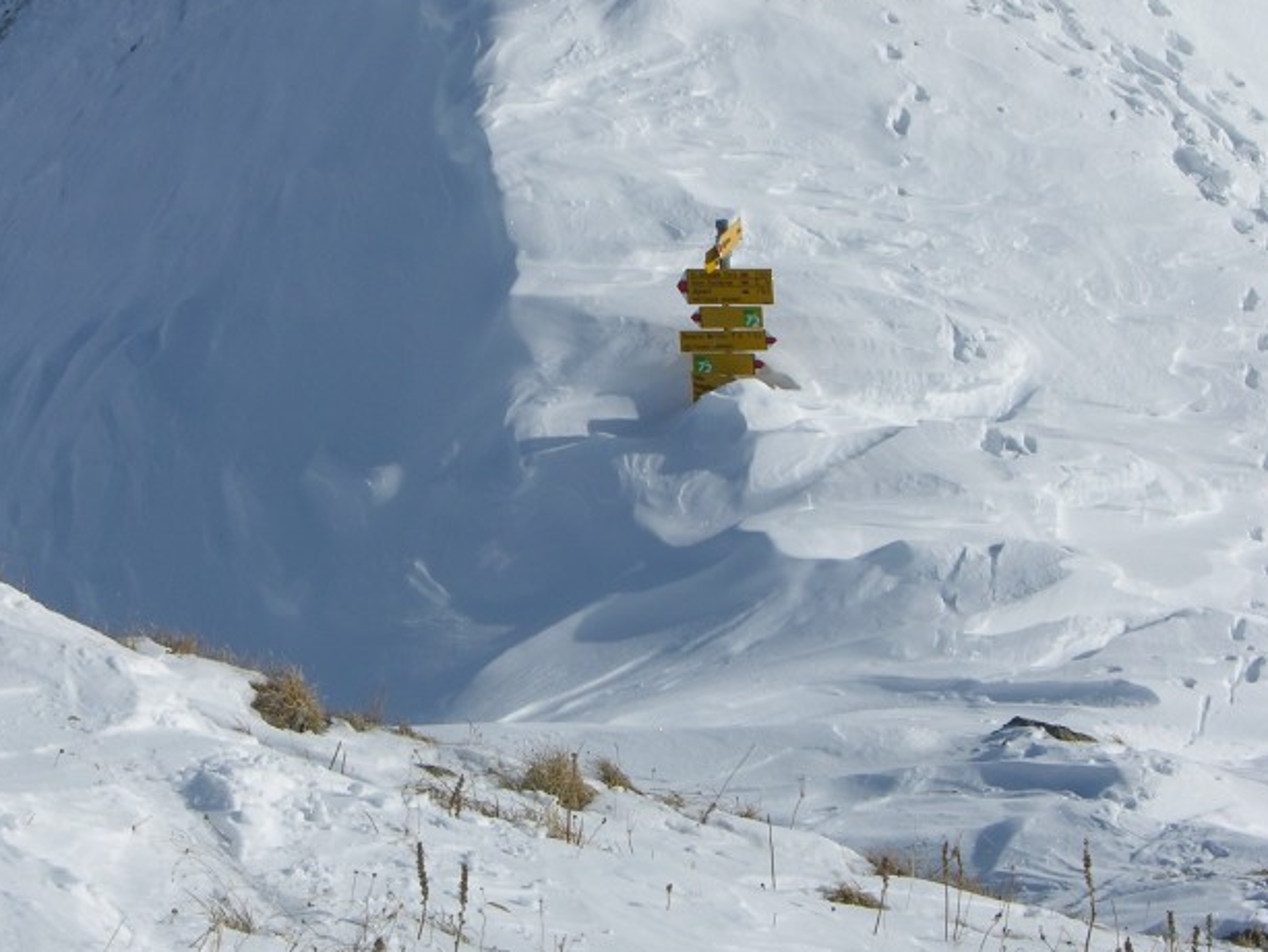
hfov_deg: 14.4
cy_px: 366
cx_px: 401
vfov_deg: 10.8
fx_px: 5019
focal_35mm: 137
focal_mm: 21
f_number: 6.2
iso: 50
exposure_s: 1/461
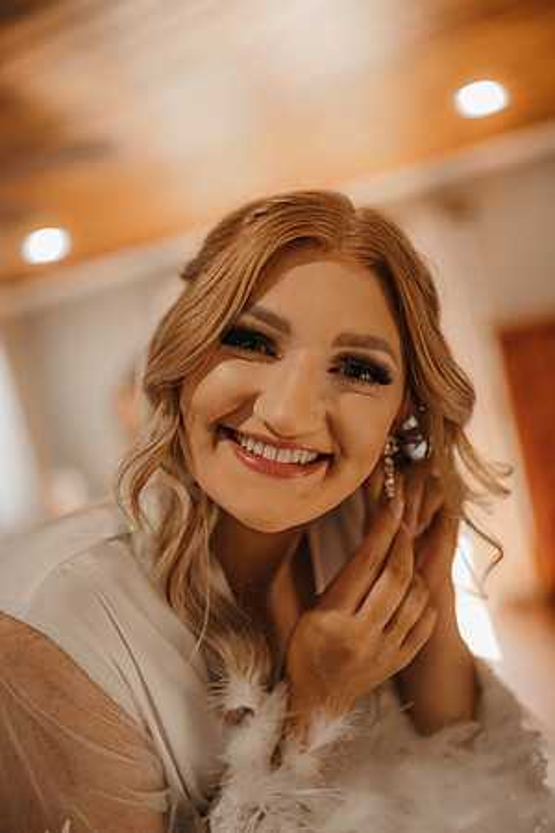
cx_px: 278
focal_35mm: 35
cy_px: 416
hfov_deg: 37.9
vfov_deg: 54.4
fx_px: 809
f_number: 1.4
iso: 400
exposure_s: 1/200
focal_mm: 35
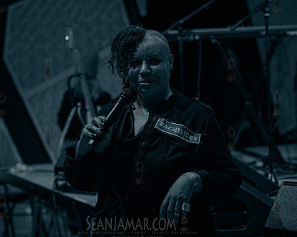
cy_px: 103
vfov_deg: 12.4
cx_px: 139
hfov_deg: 15.5
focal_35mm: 124
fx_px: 1089
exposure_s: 1/400
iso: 10000
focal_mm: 95
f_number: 3.5
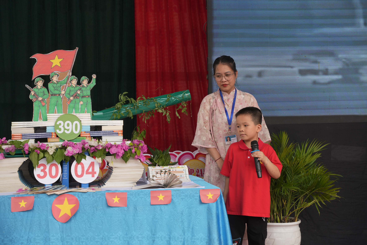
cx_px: 184
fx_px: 603
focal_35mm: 59
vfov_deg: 22.9
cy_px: 122
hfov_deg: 33.8
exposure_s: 1/320
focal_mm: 59.2
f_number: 4.5
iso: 250
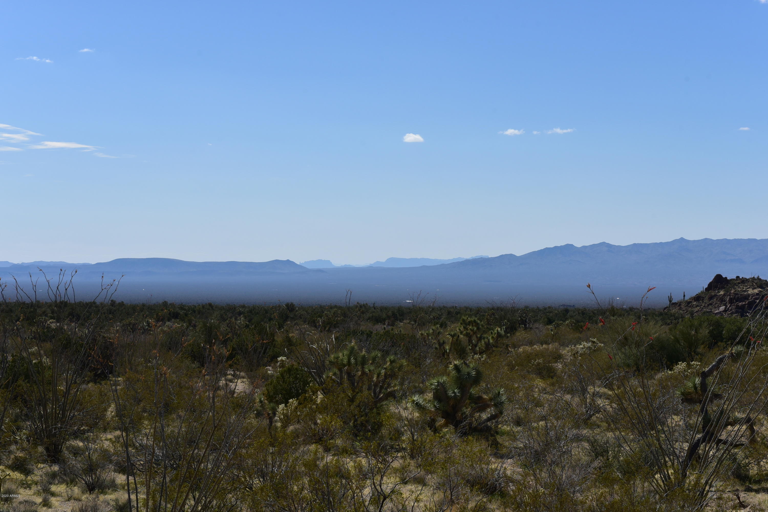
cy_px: 256
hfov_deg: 28.8
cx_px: 384
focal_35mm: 70
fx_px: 1493
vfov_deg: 19.5
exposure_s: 1/2000
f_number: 11
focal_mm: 70
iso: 800
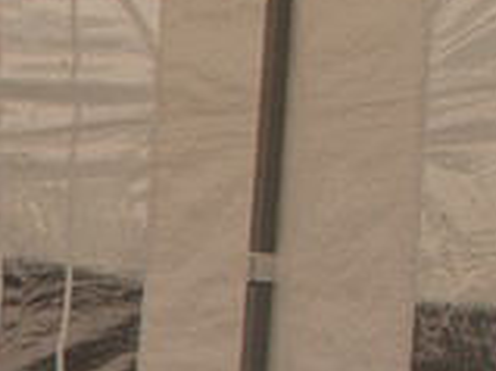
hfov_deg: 4.2
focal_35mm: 464
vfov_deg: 3.2
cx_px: -643
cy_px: 770
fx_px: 6649
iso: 400
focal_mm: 65
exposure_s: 1/1000
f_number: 11
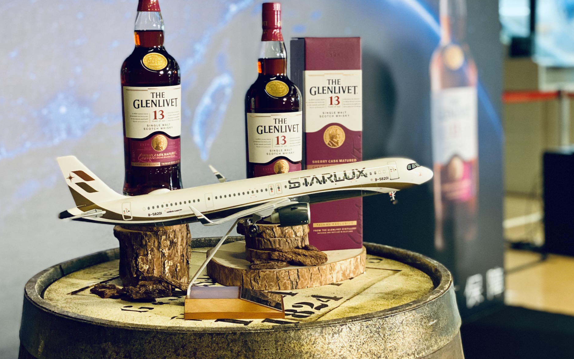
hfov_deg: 34.5
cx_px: 291
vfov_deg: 22.0
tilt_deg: -4.3
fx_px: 923
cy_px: 137
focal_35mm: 59
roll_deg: +0.9
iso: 250
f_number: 2
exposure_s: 1/85
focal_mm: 6
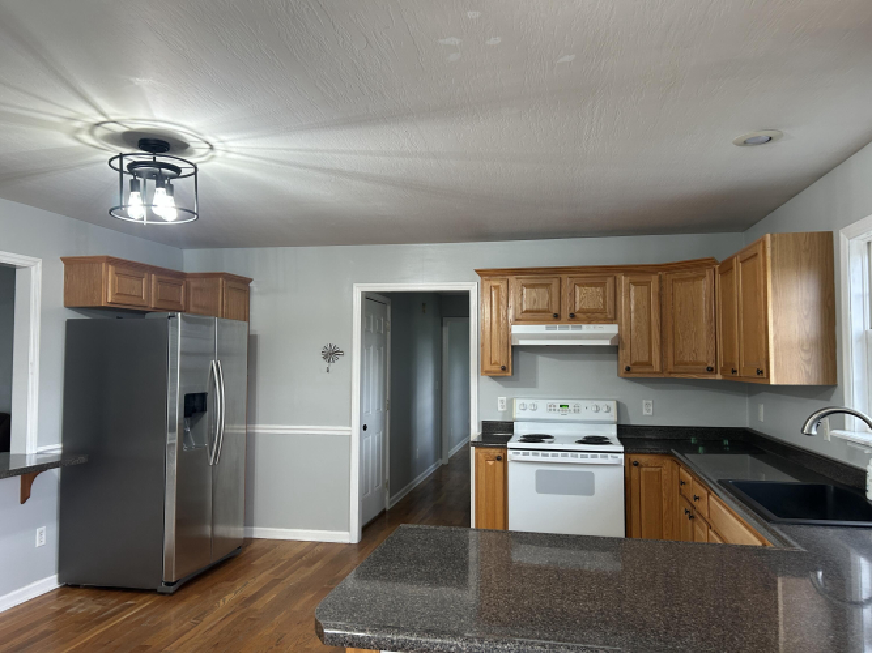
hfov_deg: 67.3
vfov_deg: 53.0
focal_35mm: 26
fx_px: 655
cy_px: 326
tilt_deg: +3.0
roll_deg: +0.1
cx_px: 436
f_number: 1.5
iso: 125
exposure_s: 1/60
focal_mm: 5.7
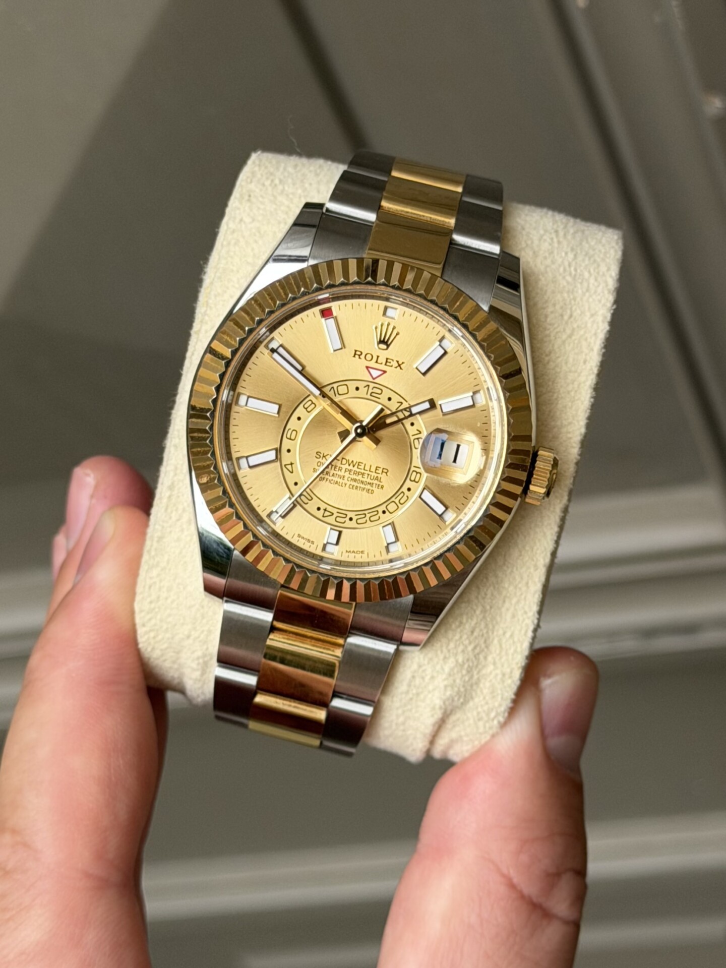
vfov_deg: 39.7
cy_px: 484
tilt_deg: -51.1
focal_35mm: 48
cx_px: 363
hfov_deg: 30.3
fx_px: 1342
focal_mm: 6.76
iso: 64
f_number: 1.78
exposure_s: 1/699
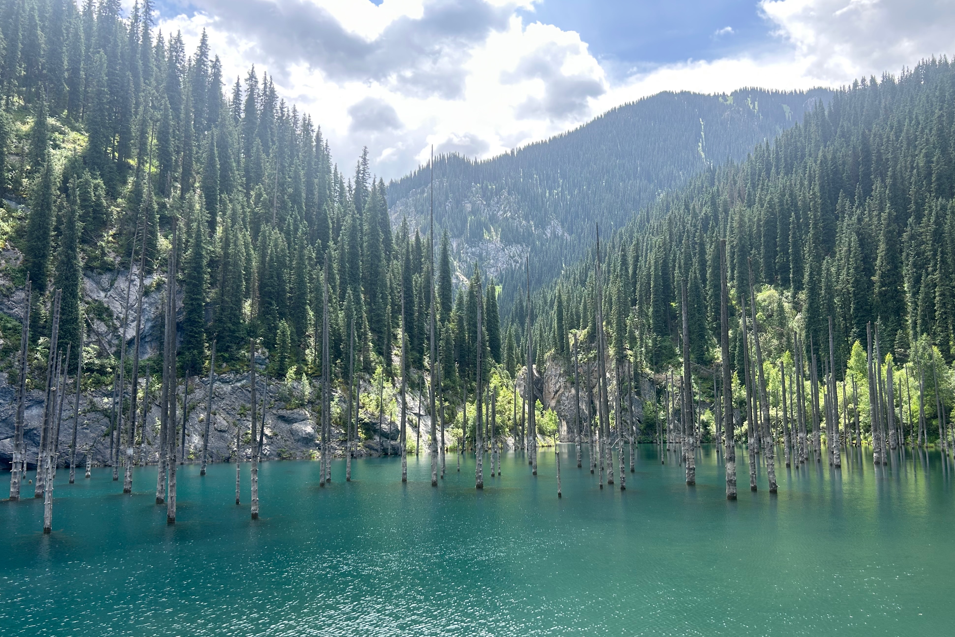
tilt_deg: +5.8
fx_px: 743
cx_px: 487
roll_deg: +1.3
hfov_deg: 65.5
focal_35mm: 28
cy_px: 359
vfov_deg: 46.3
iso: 50
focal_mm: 5.7
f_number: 1.5
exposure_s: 1/1135
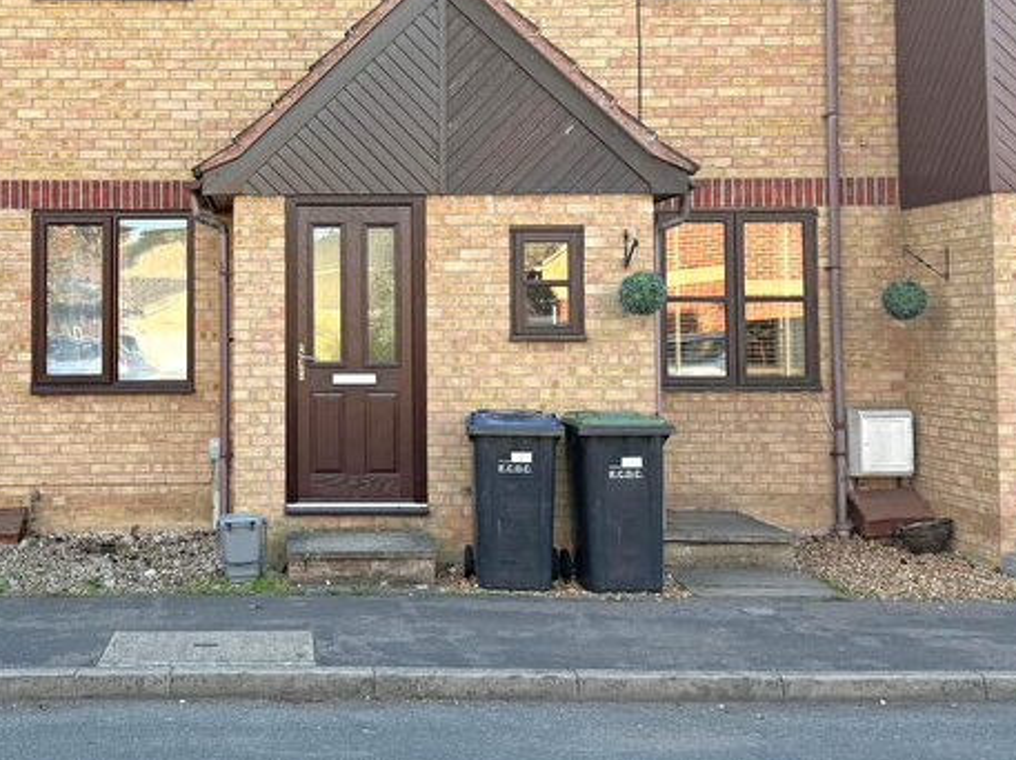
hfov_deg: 40.5
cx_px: 298
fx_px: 1349
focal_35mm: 46
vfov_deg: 31.3
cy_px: 274
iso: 100
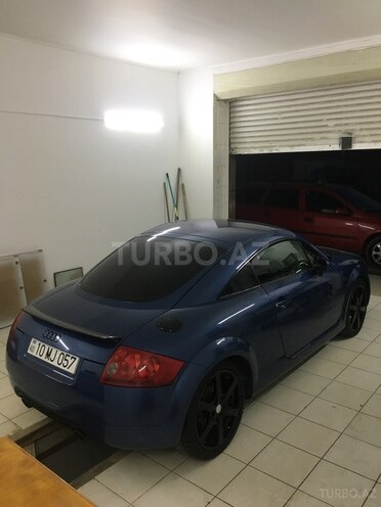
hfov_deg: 48.2
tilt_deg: -12.3
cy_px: 254
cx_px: 190
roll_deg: +0.1
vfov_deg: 61.7
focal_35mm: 29
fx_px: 426
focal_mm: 4.15
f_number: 2.2
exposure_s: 1/33
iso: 125
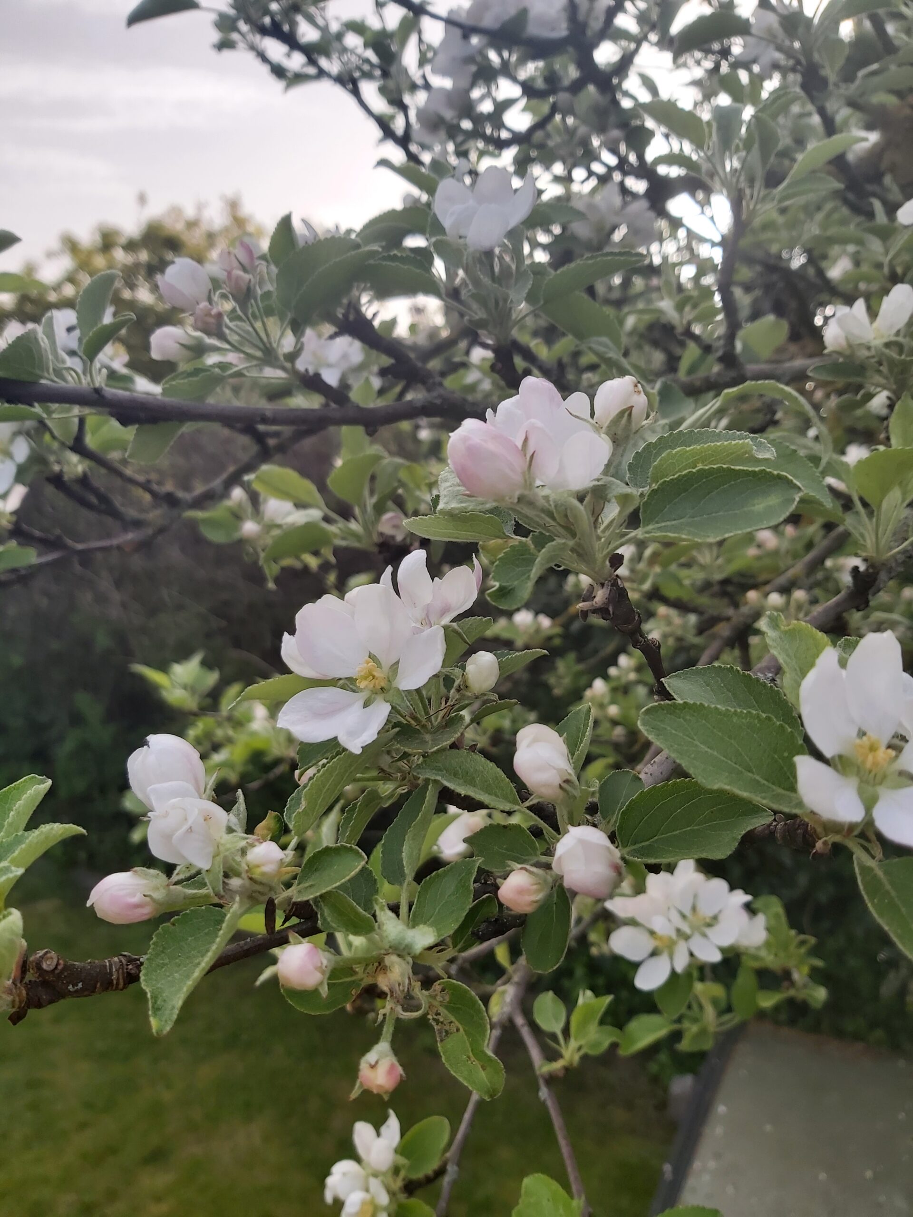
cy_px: 608
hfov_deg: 53.1
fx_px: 914
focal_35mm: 26
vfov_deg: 67.3
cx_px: 456
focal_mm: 3.92
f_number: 1.7
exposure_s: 1/706
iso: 64
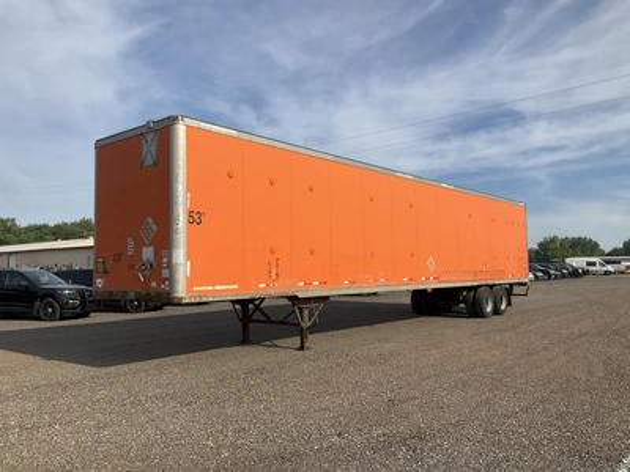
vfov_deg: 48.2
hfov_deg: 61.7
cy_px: 236
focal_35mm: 29
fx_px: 528
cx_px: 315
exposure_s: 1/2320
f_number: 1.8
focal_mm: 3
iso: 25
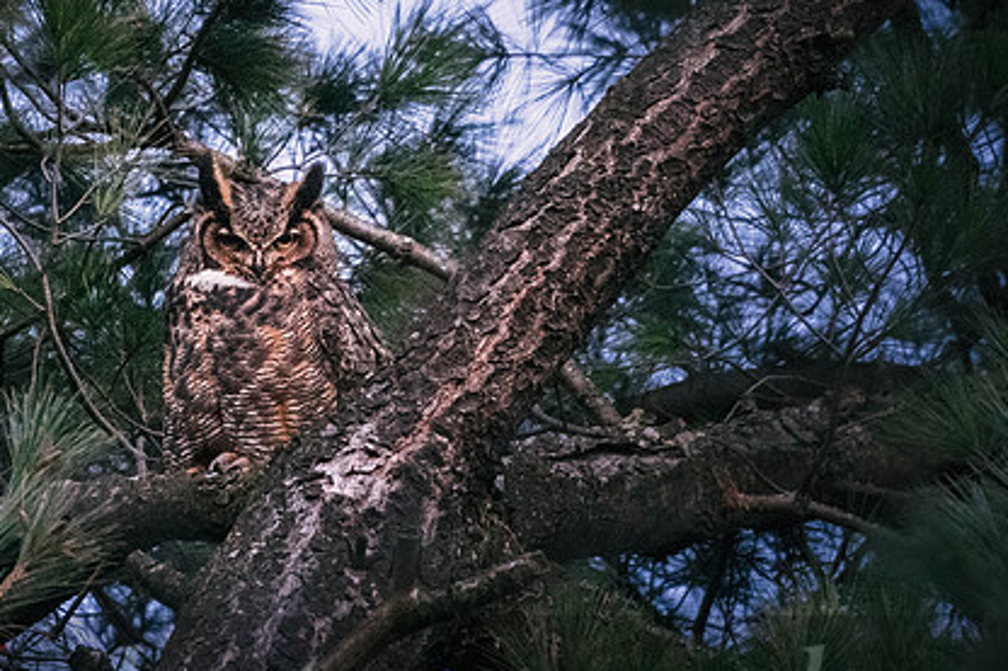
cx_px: 226
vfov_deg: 1.3
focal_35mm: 1041
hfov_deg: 2.0
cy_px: 328
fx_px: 29135
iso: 3200
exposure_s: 1/125
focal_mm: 380
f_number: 5.6
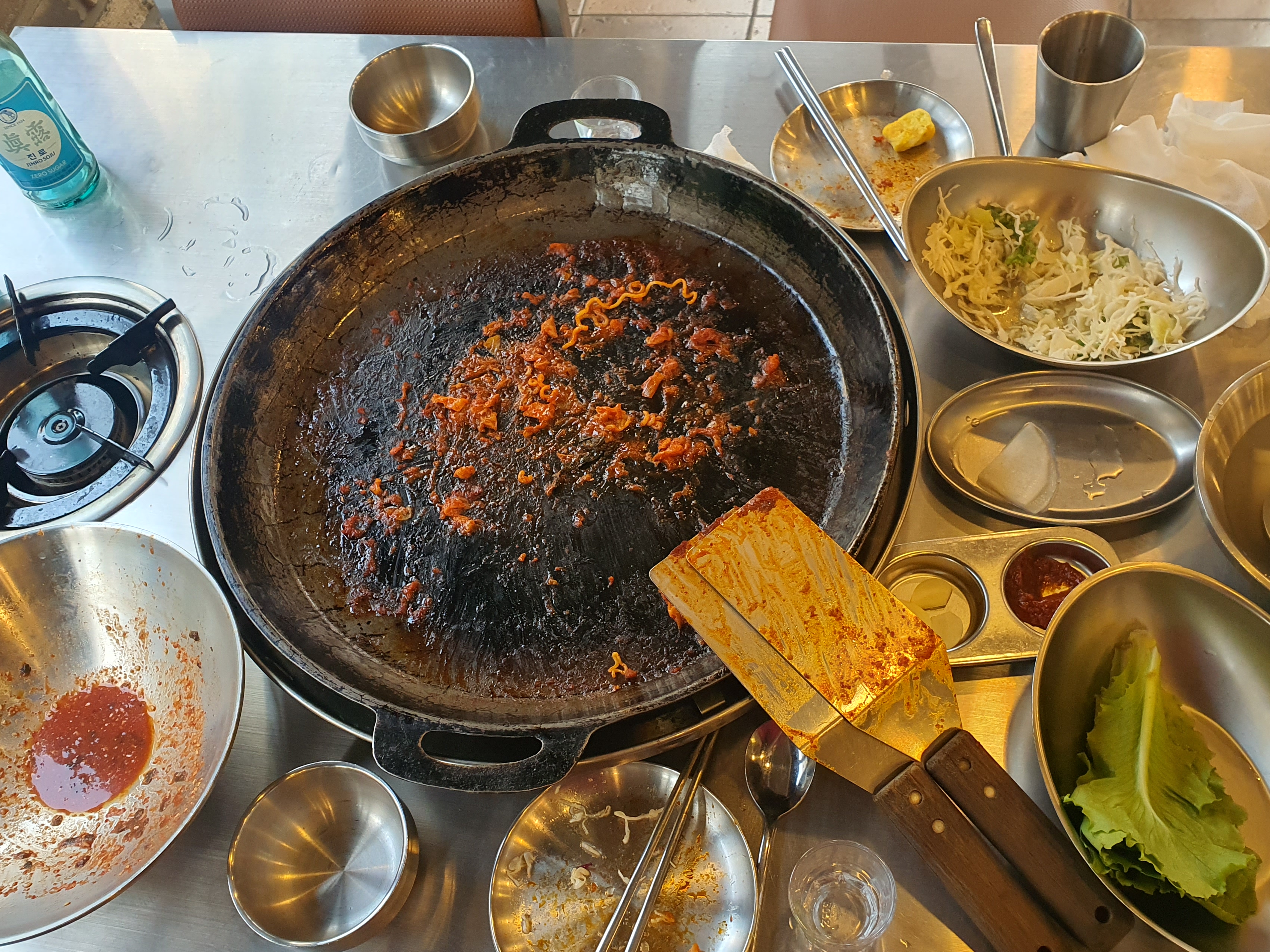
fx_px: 1137
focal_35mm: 31
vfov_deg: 45.4
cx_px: 635
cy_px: 519
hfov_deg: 58.4
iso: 250
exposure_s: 1/120
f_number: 2.4
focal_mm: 4.3
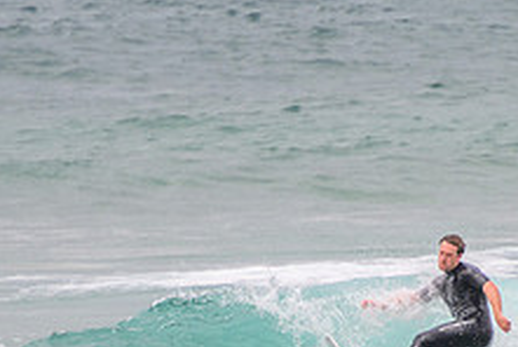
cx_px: 433
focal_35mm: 1442
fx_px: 20776
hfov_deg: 1.4
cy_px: 331
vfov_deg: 1.0
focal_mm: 400
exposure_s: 1/2000
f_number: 5.6
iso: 200
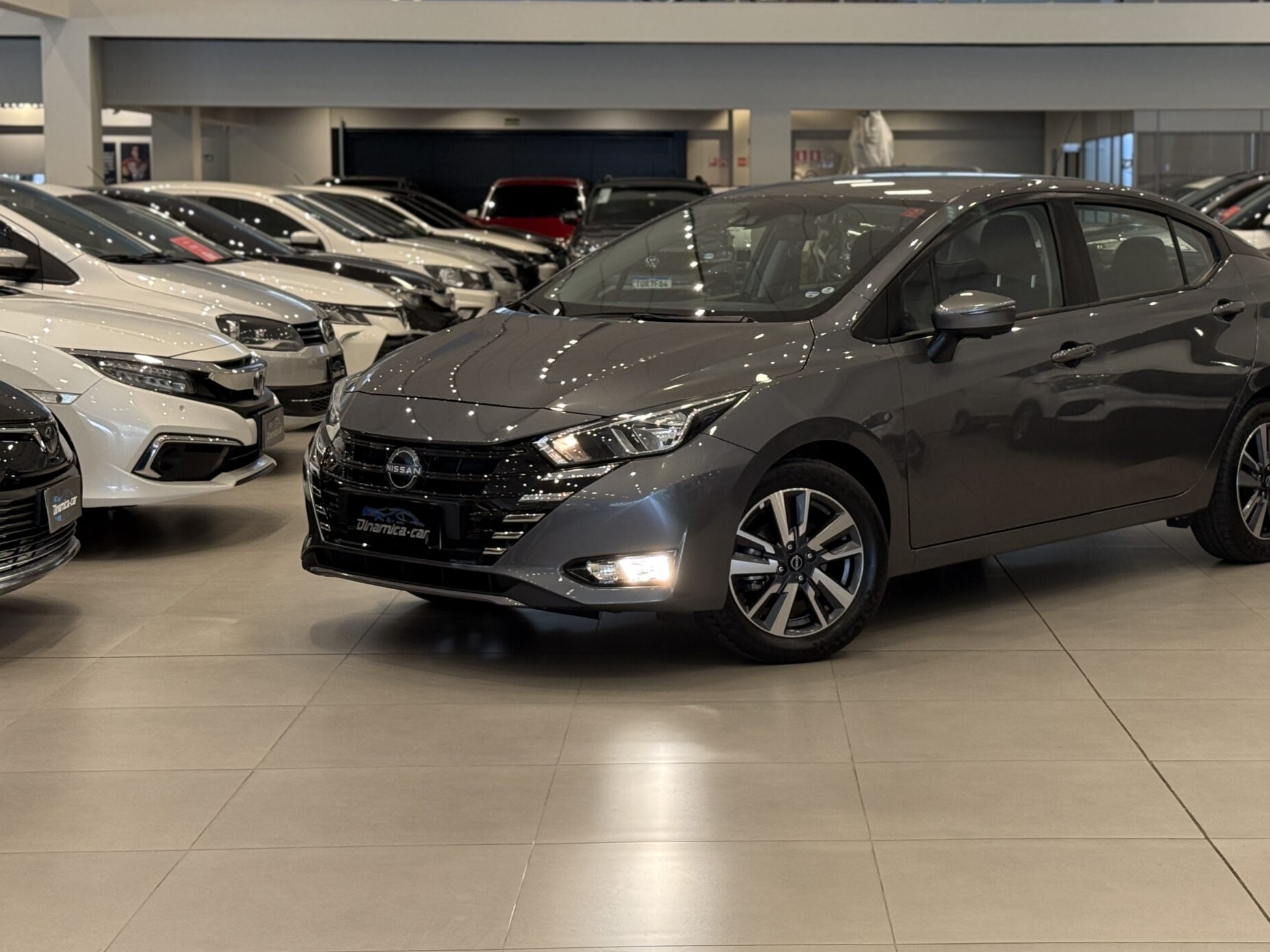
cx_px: 809
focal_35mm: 66
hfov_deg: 29.3
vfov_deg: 22.2
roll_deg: -0.4
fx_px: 2421
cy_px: 385
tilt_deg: -4.3
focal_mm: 6.76
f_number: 1.78
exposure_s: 1/60
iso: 125
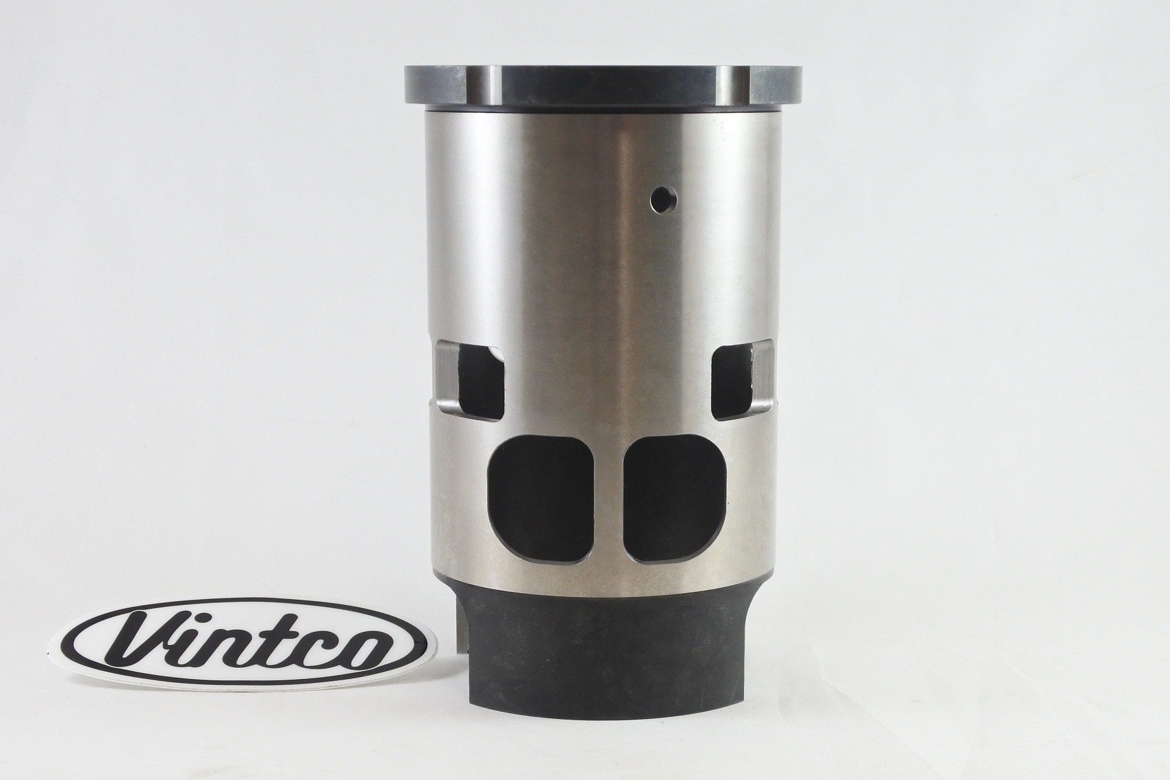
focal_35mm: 43
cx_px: 585
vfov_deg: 31.2
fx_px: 1397
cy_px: 390
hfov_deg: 45.4
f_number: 4.5
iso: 500
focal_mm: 16.1
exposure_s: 1/125
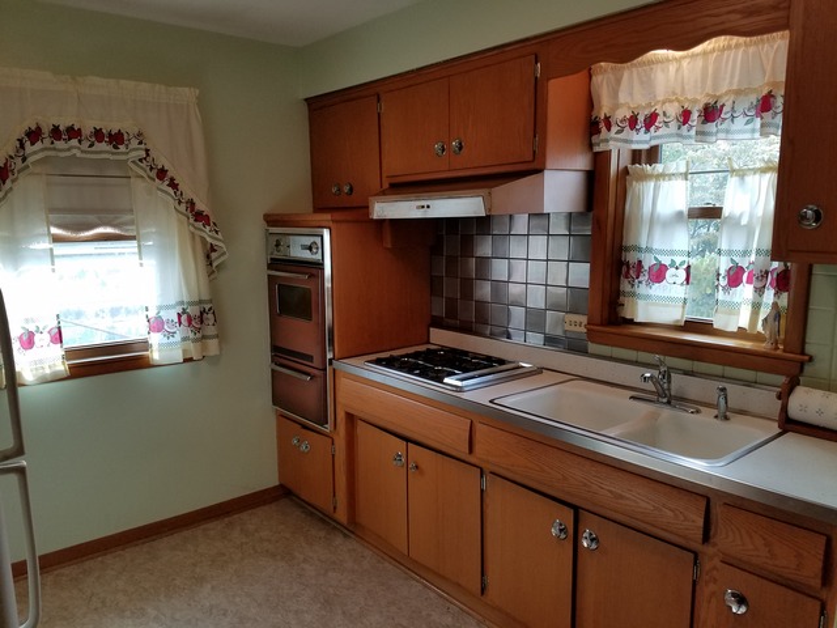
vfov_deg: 53.1
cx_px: 418
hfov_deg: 67.3
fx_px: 629
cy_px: 314
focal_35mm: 26
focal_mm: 4.2
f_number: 1.7
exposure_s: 1/120
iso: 64
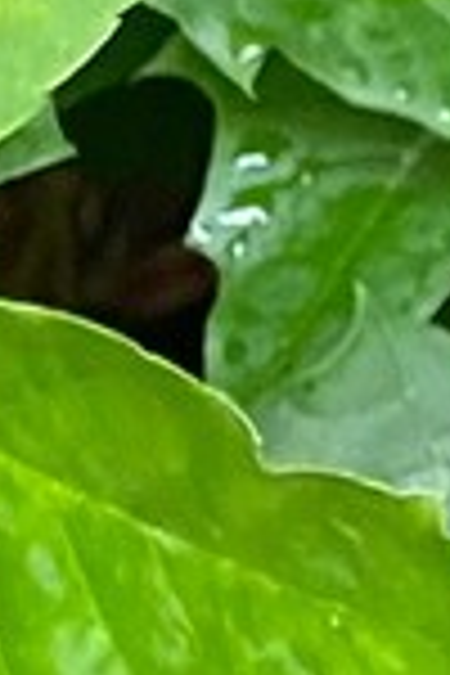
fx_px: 4856
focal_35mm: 259
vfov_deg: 6.7
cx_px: 2534
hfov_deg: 4.3
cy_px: -1737
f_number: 1.8
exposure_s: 1/84
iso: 125
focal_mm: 4.25
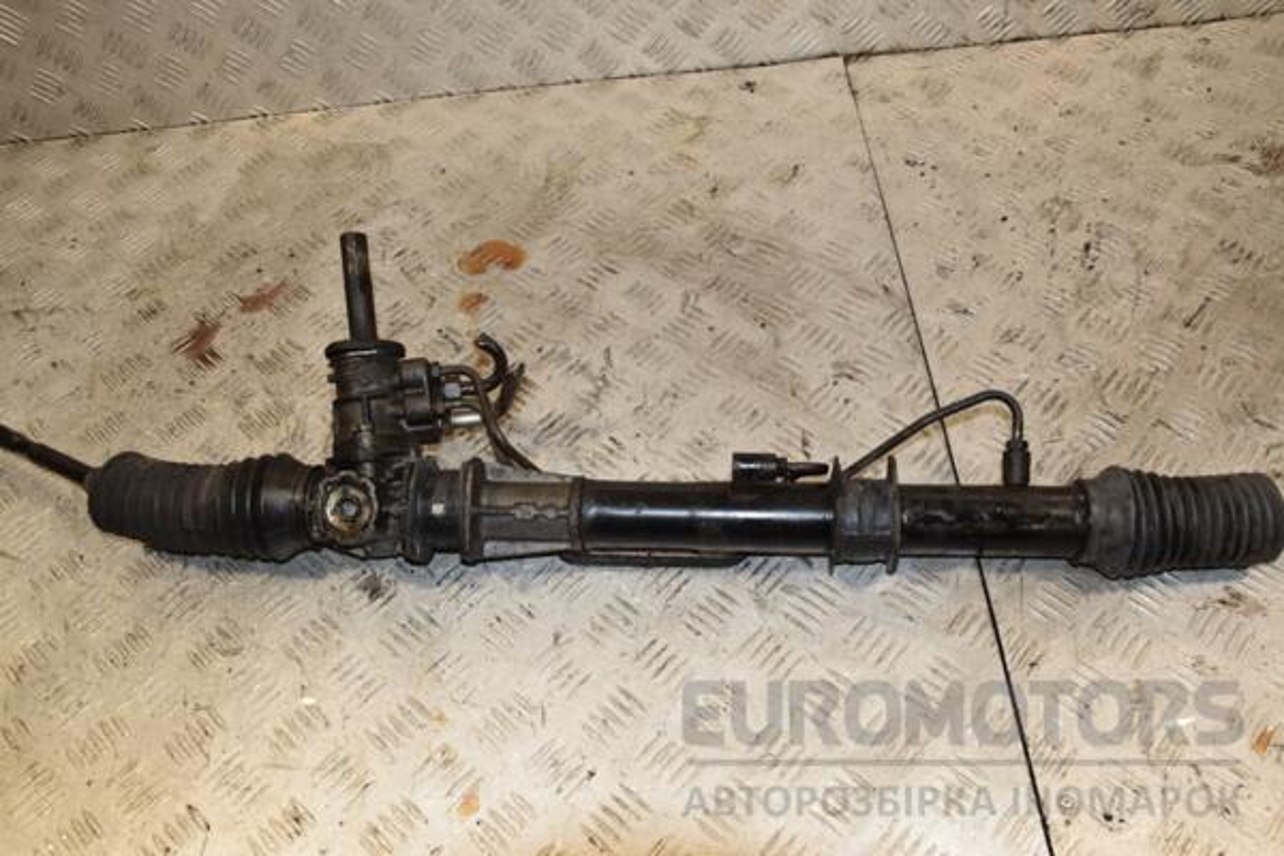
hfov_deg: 59.5
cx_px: 642
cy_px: 428
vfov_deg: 41.7
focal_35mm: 32
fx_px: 1123
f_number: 7.1
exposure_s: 1/200
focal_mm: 21
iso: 800
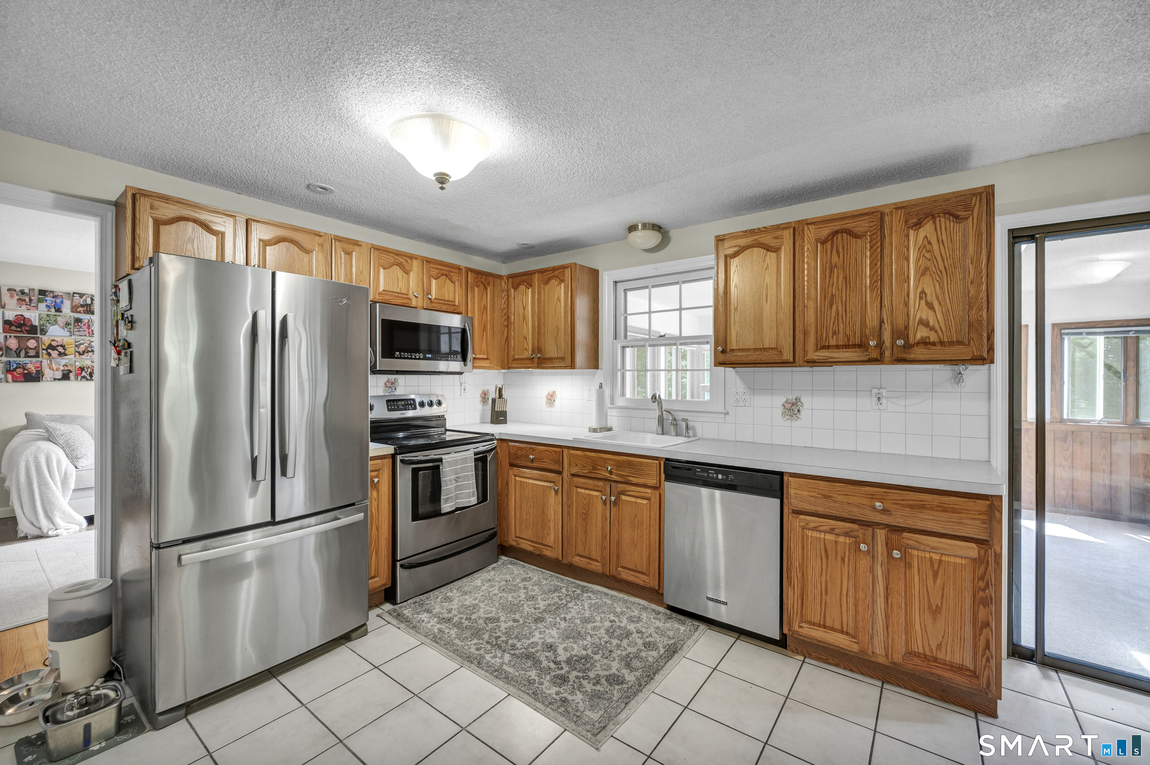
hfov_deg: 104.3
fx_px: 447
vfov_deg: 81.1
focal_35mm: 14
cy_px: 382
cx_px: 575
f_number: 7.1
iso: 320
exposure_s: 1/8
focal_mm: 14
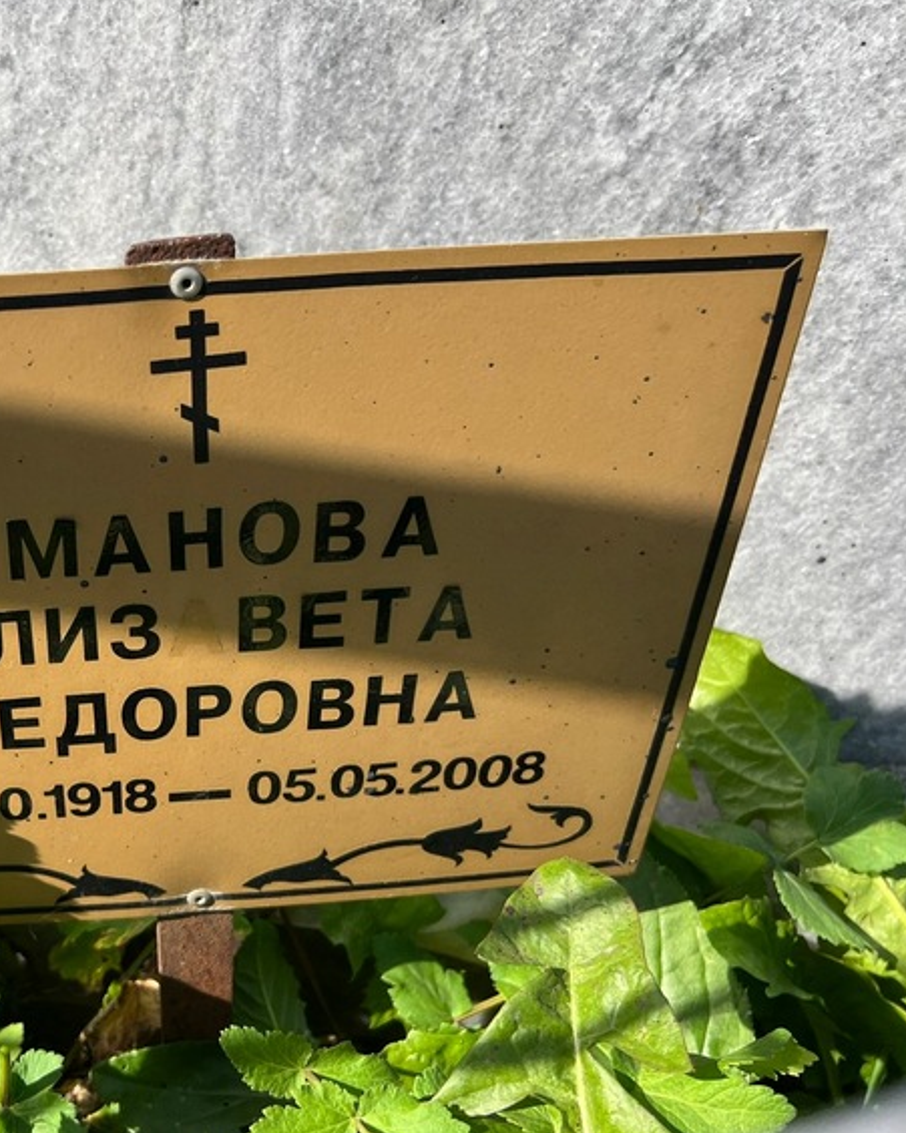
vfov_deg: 50.3
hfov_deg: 38.7
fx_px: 1207
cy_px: 538
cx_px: 119
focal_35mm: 36
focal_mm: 5.7
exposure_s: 1/1698
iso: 50
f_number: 1.5
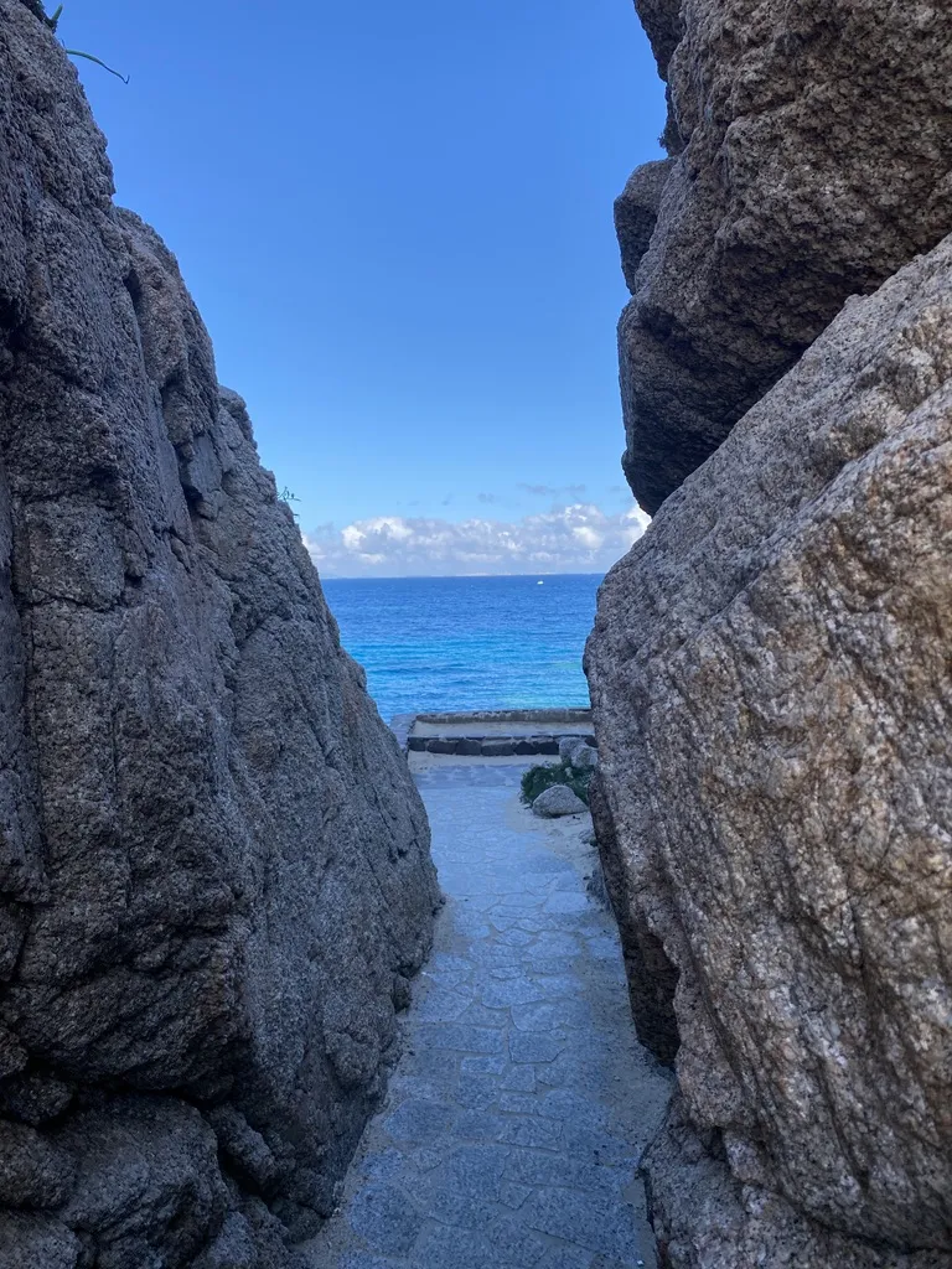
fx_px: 953
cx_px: 476
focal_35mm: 26
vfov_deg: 67.3
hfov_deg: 53.1
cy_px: 634
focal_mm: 4.25
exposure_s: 1/1330
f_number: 1.8
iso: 32
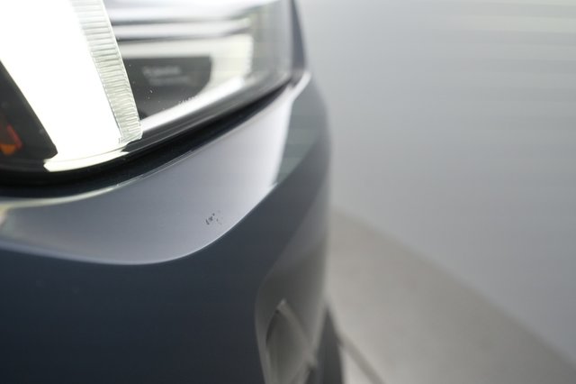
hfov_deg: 65.5
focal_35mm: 28
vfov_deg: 46.4
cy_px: 192
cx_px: 288
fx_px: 448
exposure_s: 1/80
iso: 3200
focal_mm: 28
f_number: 5.6
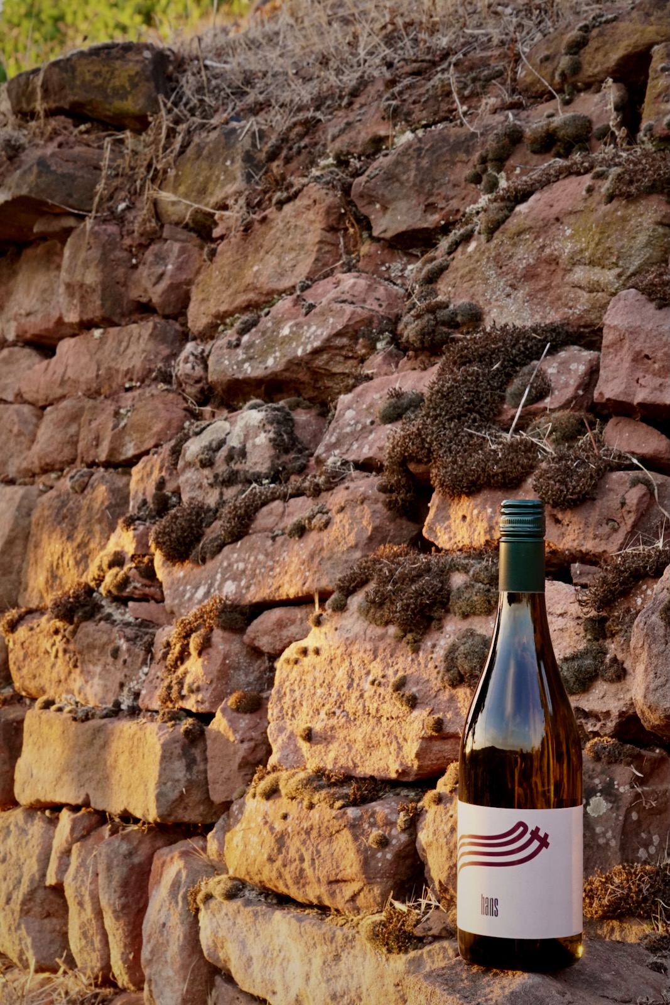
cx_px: 335
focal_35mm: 52
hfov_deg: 25.9
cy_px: 502
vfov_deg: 38.1
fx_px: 1457
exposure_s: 1/50
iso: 800
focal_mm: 34.8
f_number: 8
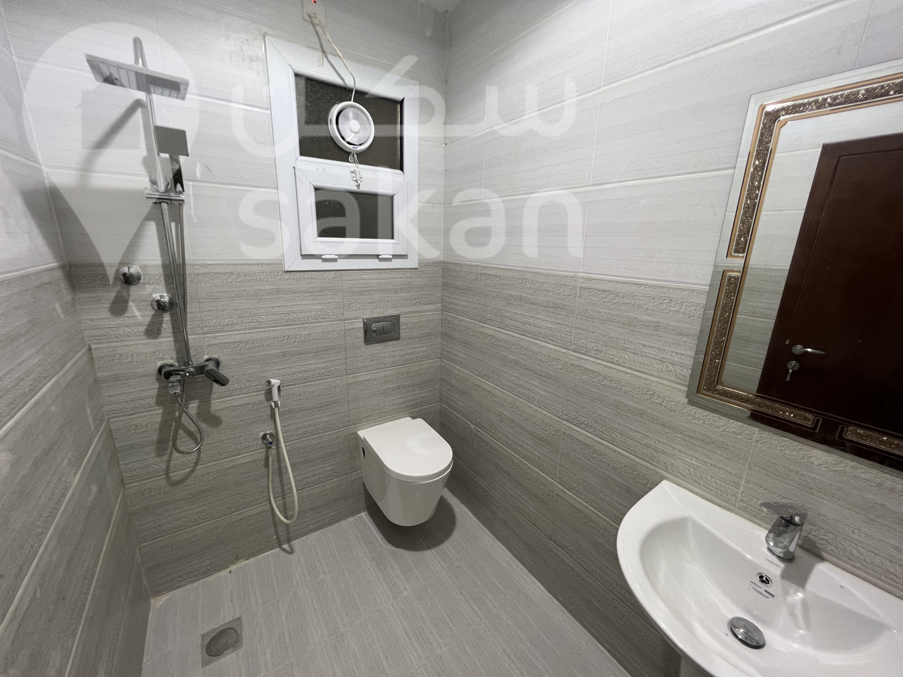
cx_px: 452
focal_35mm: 13
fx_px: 339
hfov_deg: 106.2
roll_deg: -0.6
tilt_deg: -15.4
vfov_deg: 89.9
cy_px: 338
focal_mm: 1.57
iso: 125
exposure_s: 1/50
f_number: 1.8
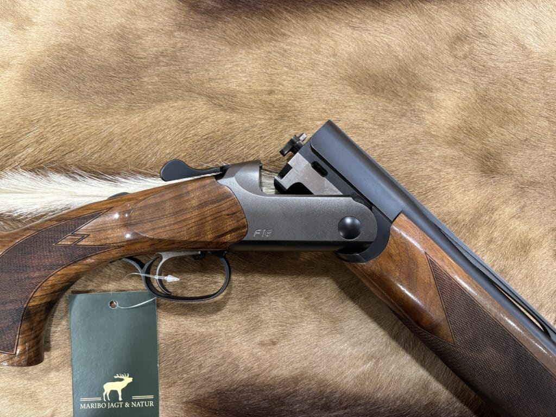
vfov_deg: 53.1
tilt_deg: -84.2
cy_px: 208
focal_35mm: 26
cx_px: 278
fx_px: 418
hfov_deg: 67.3
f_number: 1.6
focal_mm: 5.96
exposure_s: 1/60
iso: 250
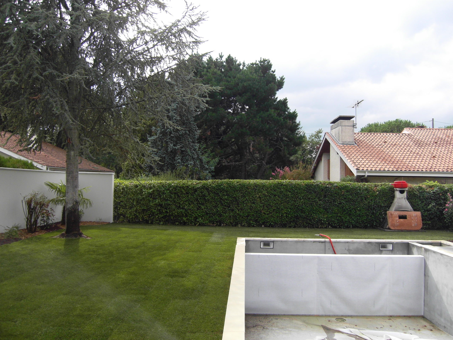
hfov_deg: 63.4
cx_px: 226
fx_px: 366
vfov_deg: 49.7
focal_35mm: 28
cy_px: 170
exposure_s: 1/125
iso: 80
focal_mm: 6
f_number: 7.3
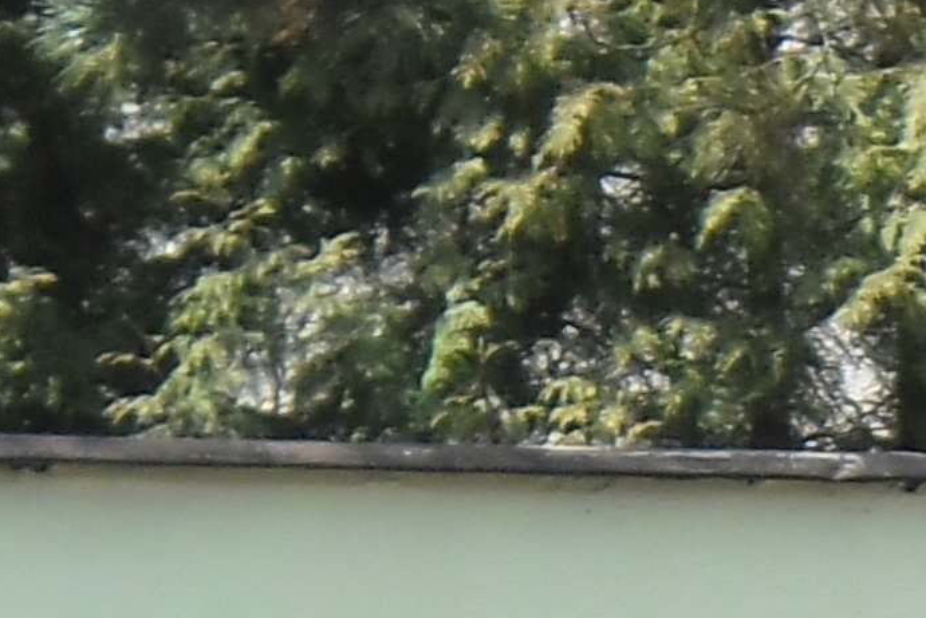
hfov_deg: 6.9
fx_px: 7358
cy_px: 2039
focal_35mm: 286
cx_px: 1987
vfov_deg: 4.6
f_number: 4.5
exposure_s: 1/158
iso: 80
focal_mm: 7.8
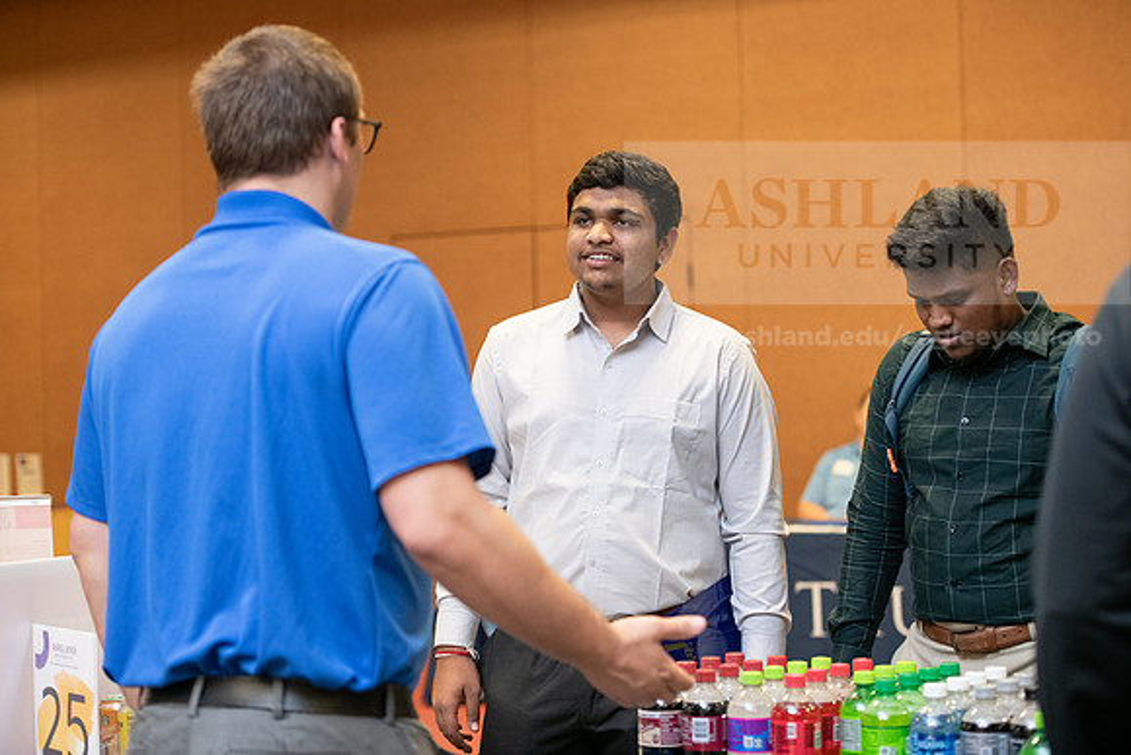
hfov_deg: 28.8
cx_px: 566
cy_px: 378
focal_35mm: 70
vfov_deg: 19.5
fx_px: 2200
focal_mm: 70
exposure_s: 1/200
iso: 1600
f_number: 3.2
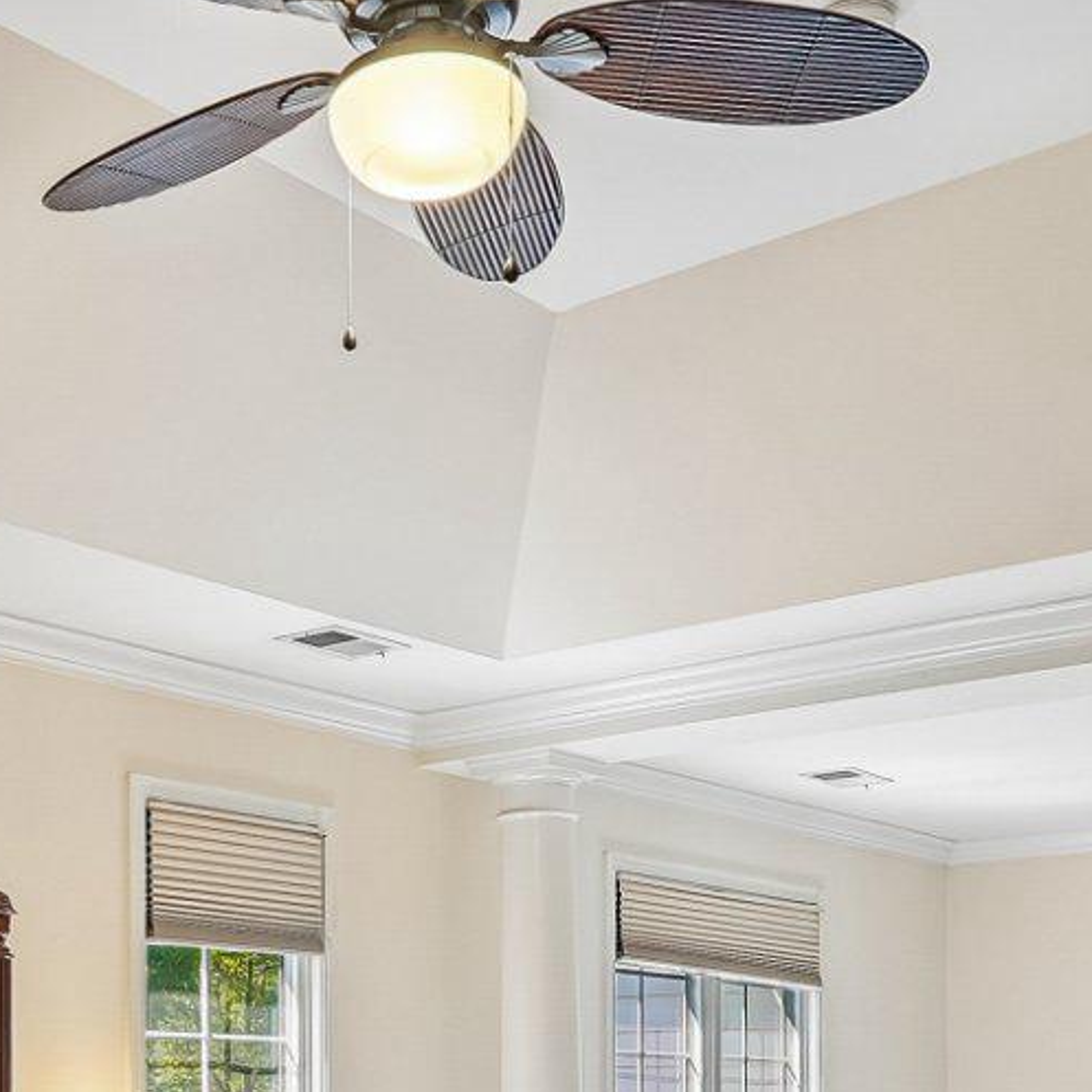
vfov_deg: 27.6
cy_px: 1236
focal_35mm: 56
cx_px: 180
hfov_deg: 29.7
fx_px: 1999
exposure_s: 1/1.67
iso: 100
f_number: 8
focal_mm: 16
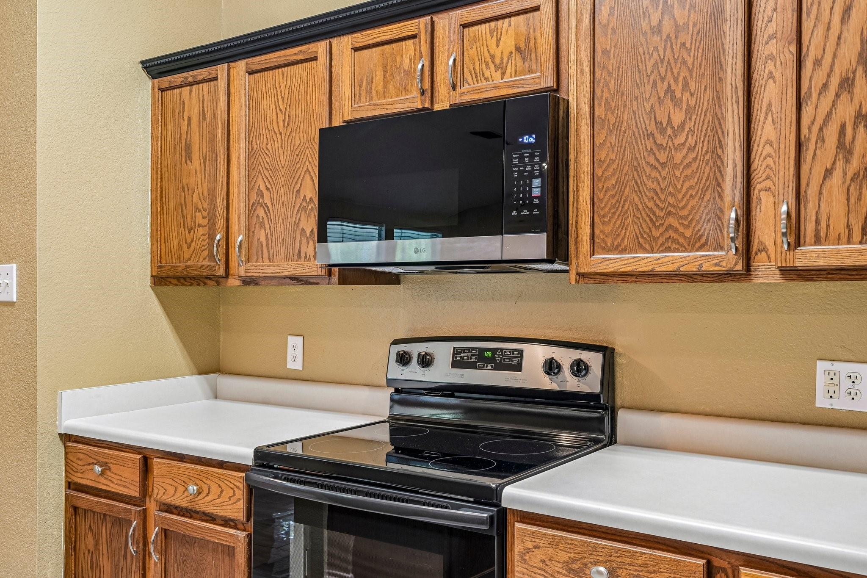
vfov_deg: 43.6
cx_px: 434
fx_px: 722
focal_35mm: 30
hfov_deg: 61.9
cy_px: 289
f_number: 8
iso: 400
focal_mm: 30
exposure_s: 1/3.33
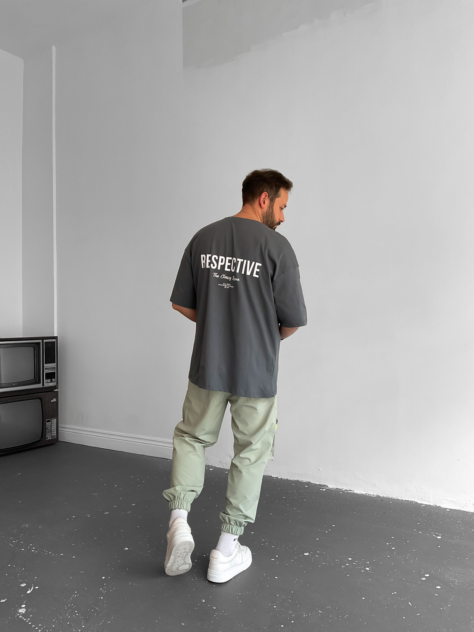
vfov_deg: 61.7
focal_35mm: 29
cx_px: 237
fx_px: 529
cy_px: 316
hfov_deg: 48.2
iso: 32
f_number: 1.8
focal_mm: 3
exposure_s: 1/120
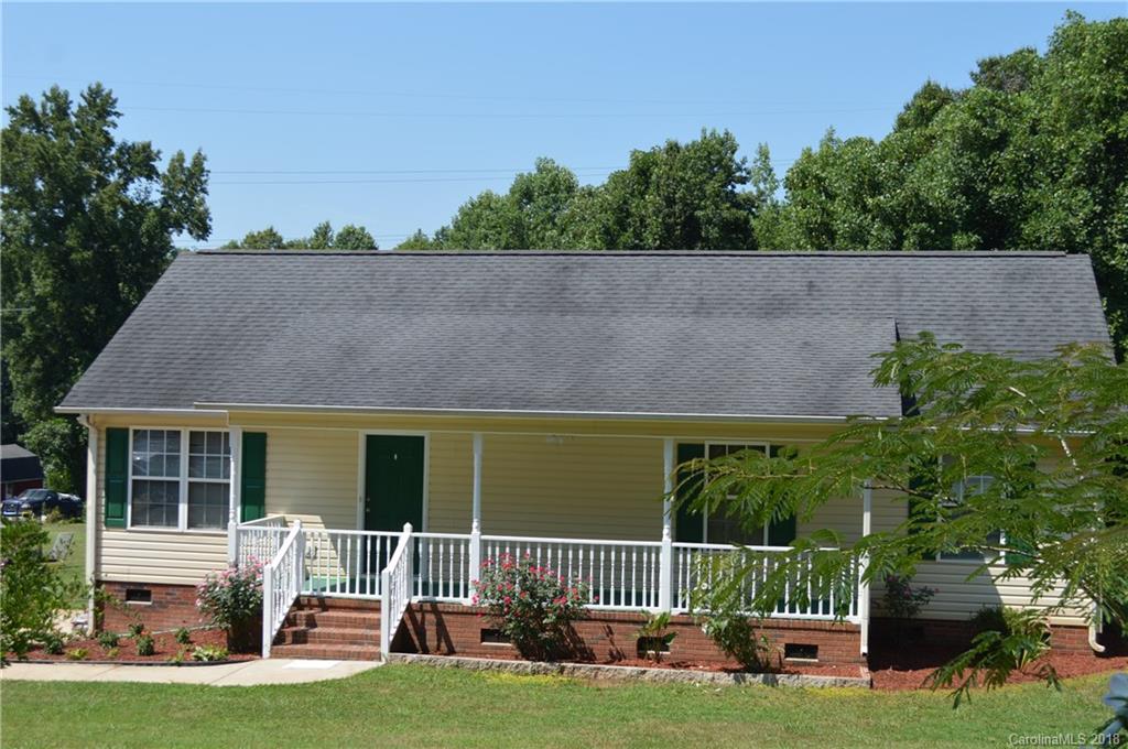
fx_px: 1502
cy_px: 374
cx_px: 564
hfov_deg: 41.2
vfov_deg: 28.0
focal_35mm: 48
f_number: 7.1
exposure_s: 1/250
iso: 100
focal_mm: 32
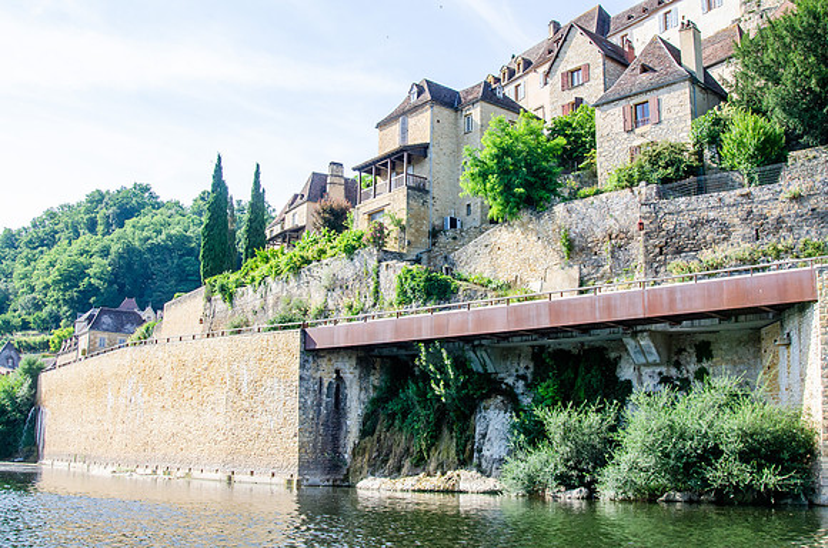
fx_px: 826
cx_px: 414
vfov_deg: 36.7
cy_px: 274
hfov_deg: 53.2
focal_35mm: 36
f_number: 10
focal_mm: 24
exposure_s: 1/400
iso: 500
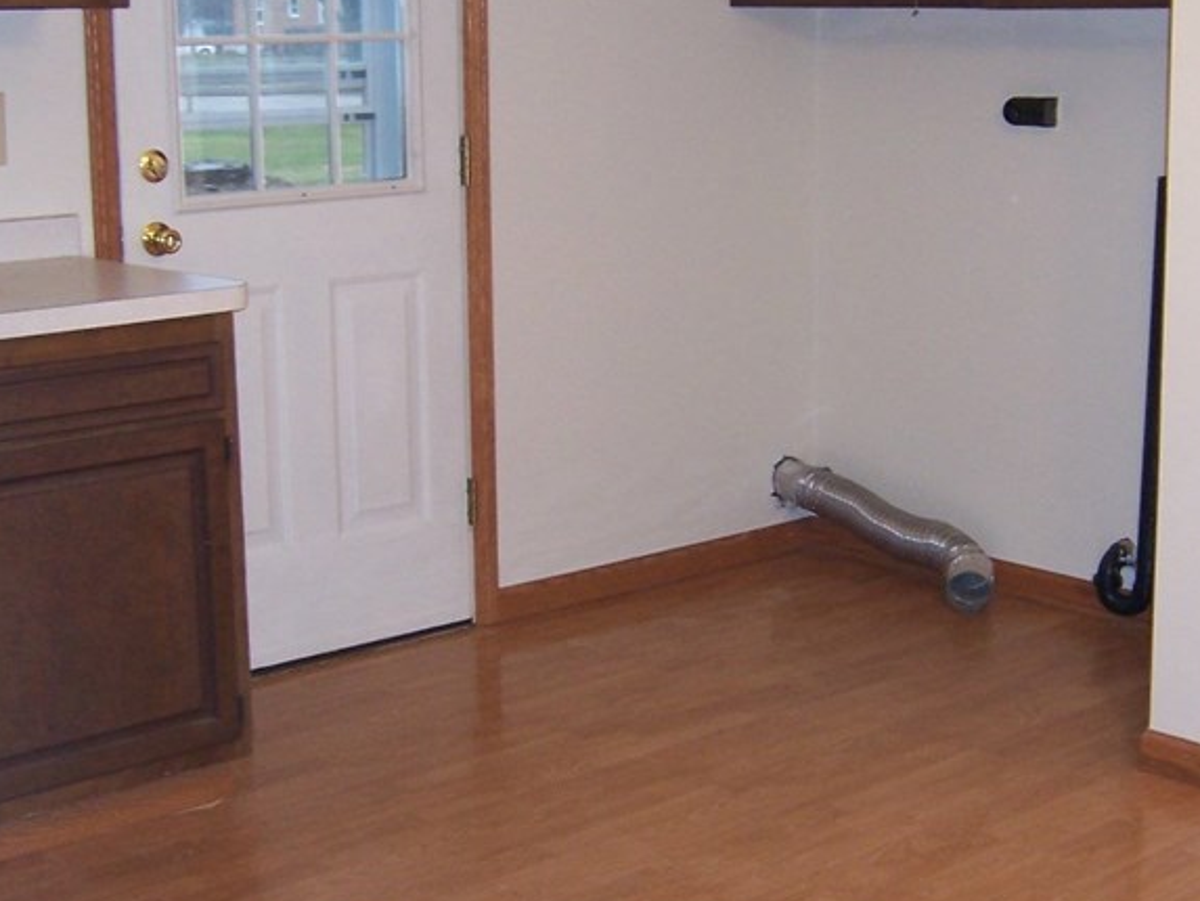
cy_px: 459
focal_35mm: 59
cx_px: 618
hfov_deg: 32.7
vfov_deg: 24.8
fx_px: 2046
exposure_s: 1/60
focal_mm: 5.5
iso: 140
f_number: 2.8
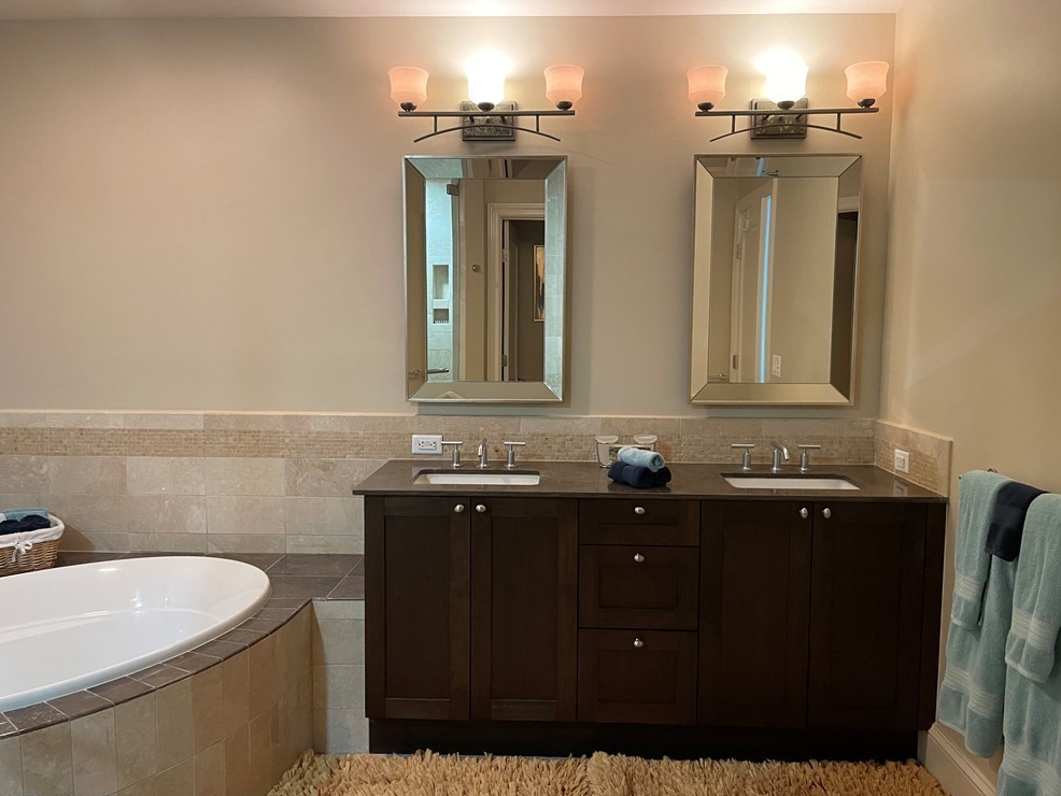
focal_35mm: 27
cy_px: 411
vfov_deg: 51.4
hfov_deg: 65.3
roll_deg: -0.5
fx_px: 828
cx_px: 528
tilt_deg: -5.0
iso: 320
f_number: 1.6
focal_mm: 4.2
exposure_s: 1/40
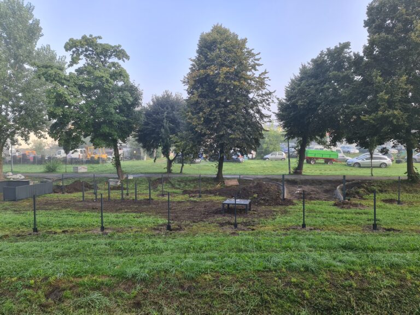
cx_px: 210
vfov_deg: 54.9
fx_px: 303
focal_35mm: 25
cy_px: 158
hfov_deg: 69.4
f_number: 1.8
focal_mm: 7
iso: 50
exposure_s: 1/146
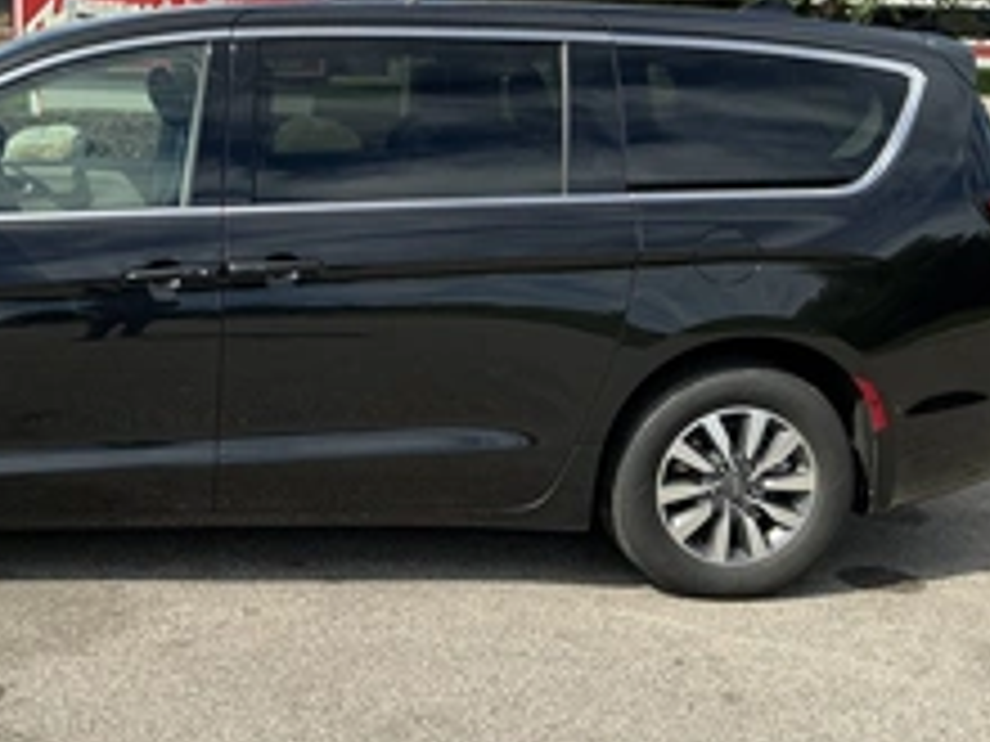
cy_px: 292
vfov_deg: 28.5
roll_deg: -1.4
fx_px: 1459
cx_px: 216
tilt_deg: -9.3
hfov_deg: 36.4
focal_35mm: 51
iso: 25
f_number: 1.8
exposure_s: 1/1730
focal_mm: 3
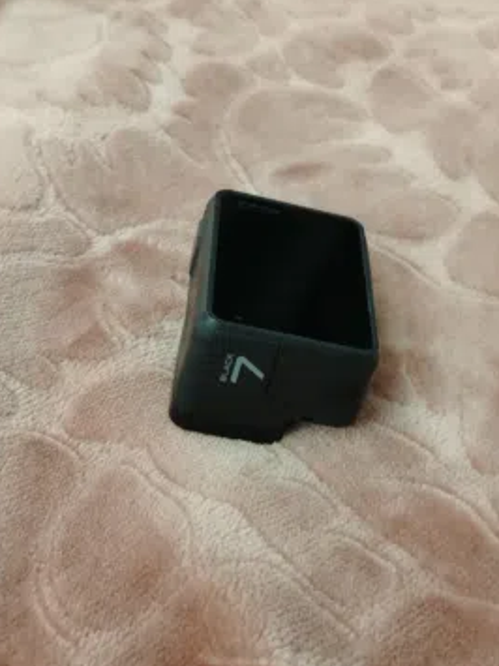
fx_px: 1019
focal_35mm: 53
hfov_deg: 27.5
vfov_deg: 36.2
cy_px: 311
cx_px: 272
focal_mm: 5.25
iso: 2263
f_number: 1.75
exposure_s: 1/33.3
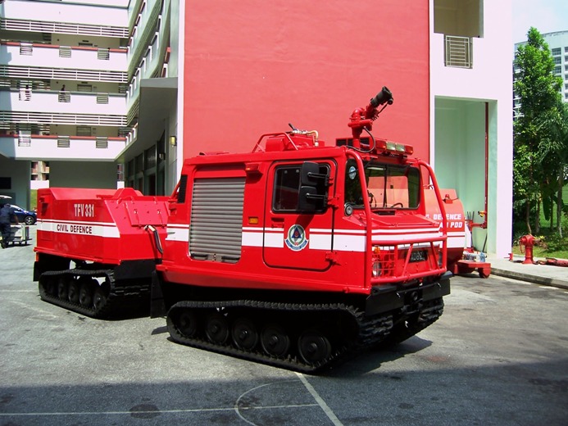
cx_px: 284
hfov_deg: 51.3
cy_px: 213
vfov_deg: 39.7
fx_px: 591
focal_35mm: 36
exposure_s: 1/250
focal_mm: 6
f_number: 3
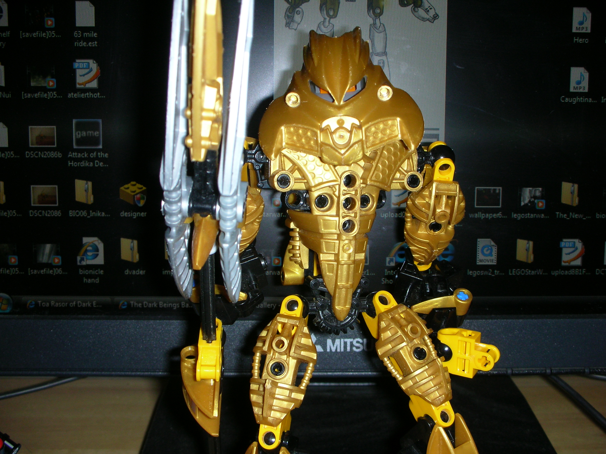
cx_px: 303
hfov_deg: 41.2
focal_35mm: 46
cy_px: 227
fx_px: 805
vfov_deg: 31.5
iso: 50
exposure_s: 1/60.1
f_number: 3.5
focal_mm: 7.7
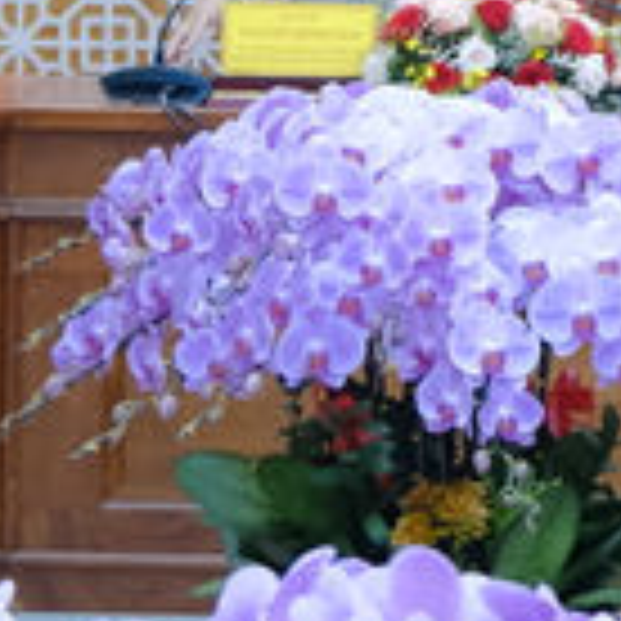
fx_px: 5521
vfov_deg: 6.3
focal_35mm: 272
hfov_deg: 6.4
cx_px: 356
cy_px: -518
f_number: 4
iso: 2000
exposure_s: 1/250
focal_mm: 32.5
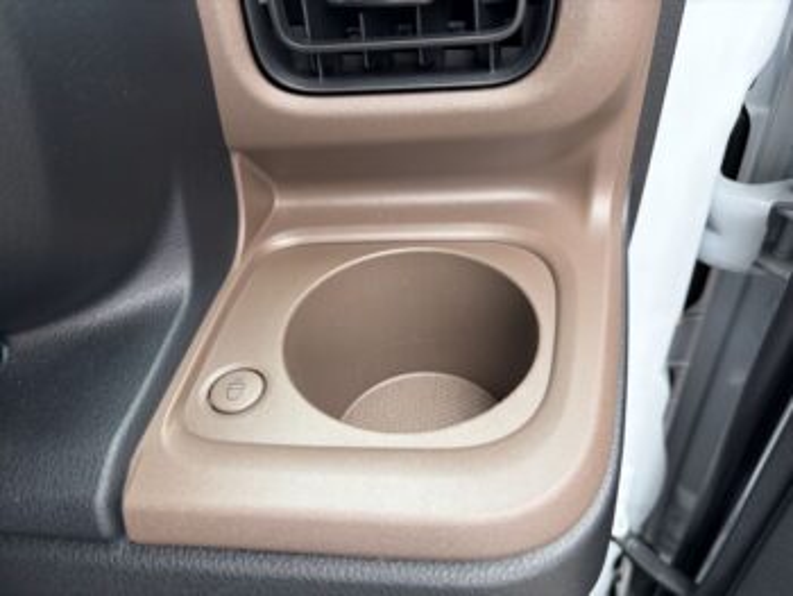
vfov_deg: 53.1
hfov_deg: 67.3
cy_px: 298
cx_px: 396
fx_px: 596
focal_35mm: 26
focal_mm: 5.96
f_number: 1.6
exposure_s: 1/122
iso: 64
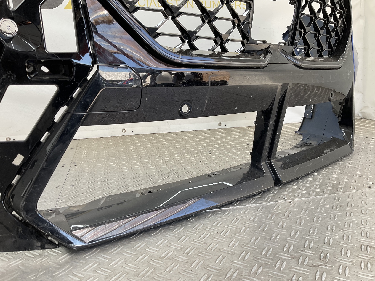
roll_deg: +0.7
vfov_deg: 48.2
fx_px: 314
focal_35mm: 29
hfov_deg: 61.7
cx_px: 188
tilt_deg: -11.0
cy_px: 140
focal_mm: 3
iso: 25
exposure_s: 1/100
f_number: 1.8
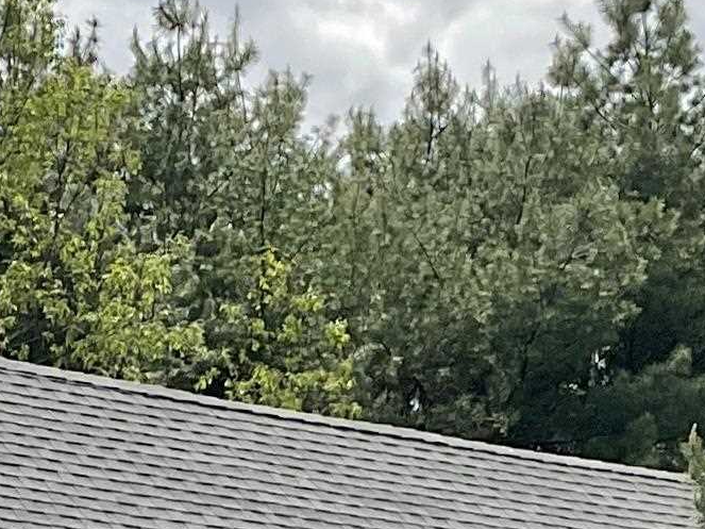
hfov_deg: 15.8
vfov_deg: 11.7
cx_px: 175
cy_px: 660
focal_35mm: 124
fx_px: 2525
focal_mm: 3
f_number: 1.8
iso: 16
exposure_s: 1/3125
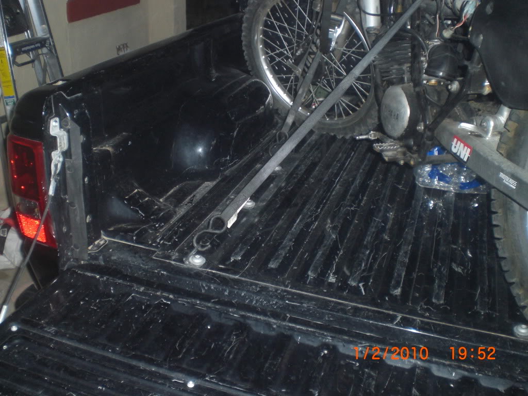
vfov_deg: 37.7
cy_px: 198
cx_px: 264
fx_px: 580
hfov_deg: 49.0
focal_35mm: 38
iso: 200
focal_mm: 6.3
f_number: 3.1
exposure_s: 1/60
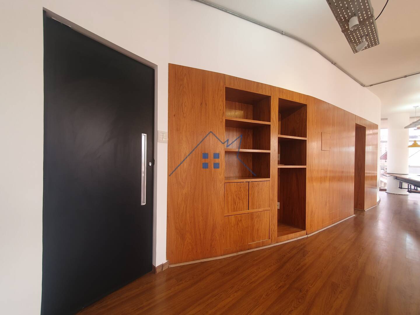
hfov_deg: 106.2
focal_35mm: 13
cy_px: 158
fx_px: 158
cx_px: 210
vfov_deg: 89.9
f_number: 2.2
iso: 50
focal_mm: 1.8
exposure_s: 1/60
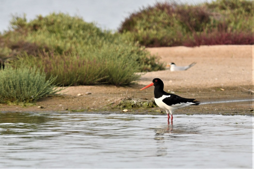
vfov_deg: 2.2
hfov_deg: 3.3
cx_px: 127
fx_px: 4445
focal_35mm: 630
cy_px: 84
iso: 220
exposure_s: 1/640
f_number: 7.1
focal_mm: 420
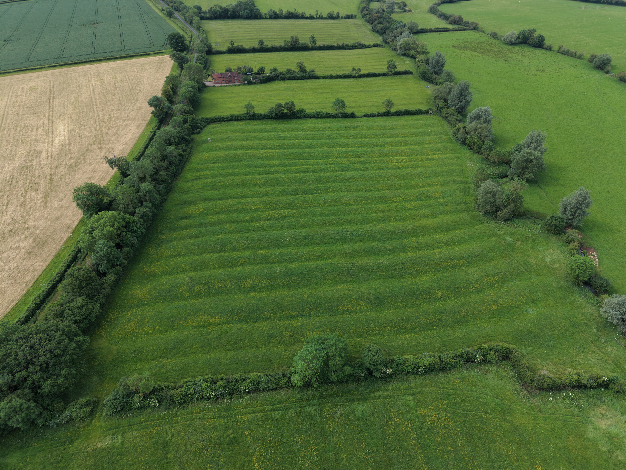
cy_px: 235
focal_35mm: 24
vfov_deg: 56.8
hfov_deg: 71.6
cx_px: 313
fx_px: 434
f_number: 1.8
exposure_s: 1/1250
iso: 100
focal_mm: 8.67
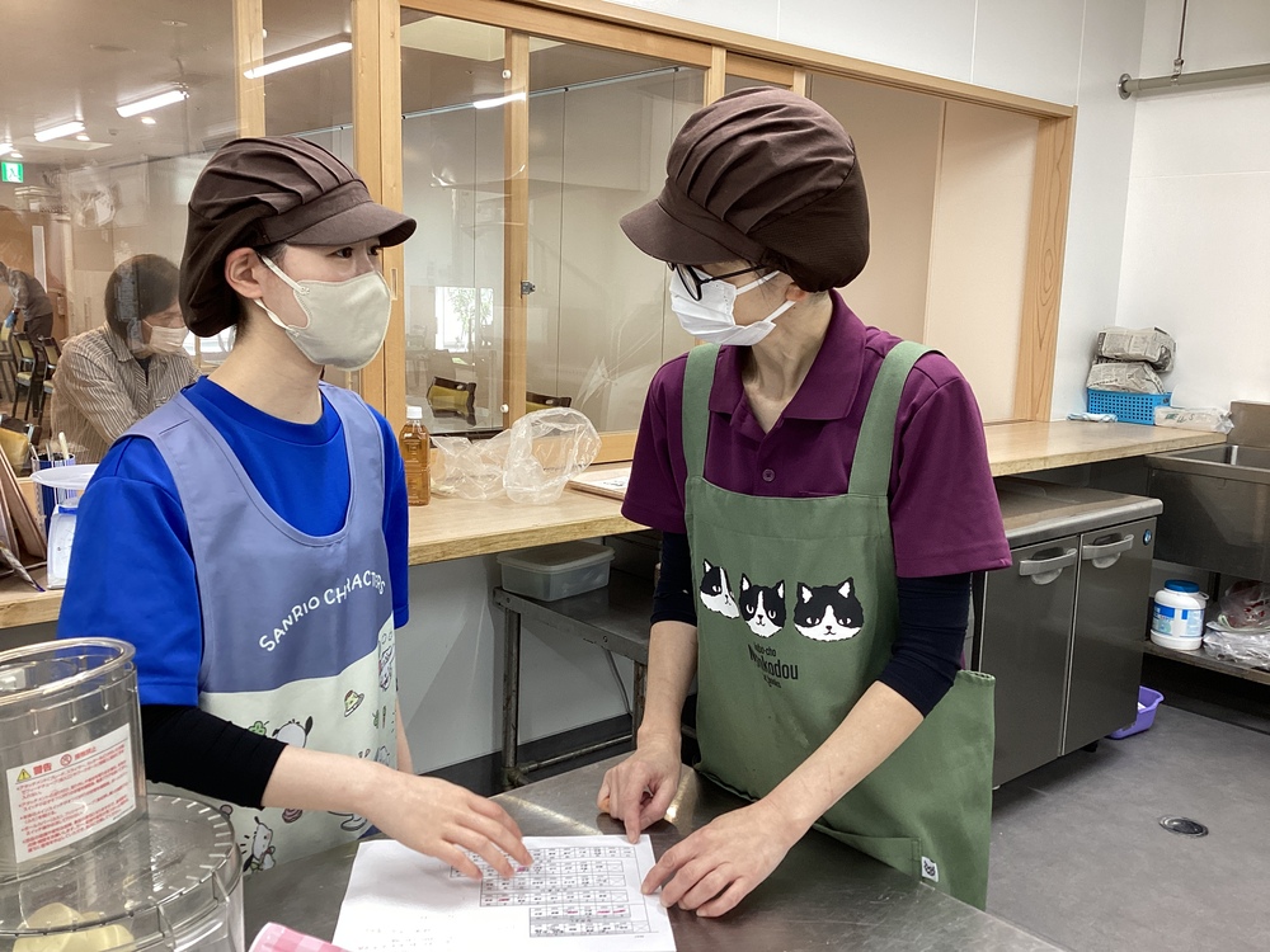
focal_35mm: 31
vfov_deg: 45.4
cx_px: 635
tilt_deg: -9.5
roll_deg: -0.5
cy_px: 476
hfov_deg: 58.4
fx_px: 1137
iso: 80
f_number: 2.4
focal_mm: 3.3
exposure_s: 1/50
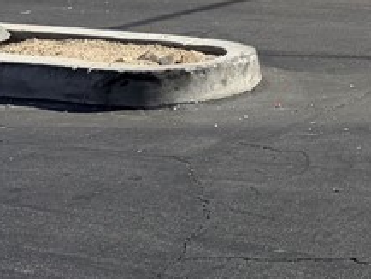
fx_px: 1212
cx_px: 733
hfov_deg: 14.5
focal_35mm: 113
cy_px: -113
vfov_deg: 12.6
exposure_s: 1/4975
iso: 80
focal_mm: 6.76
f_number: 1.78
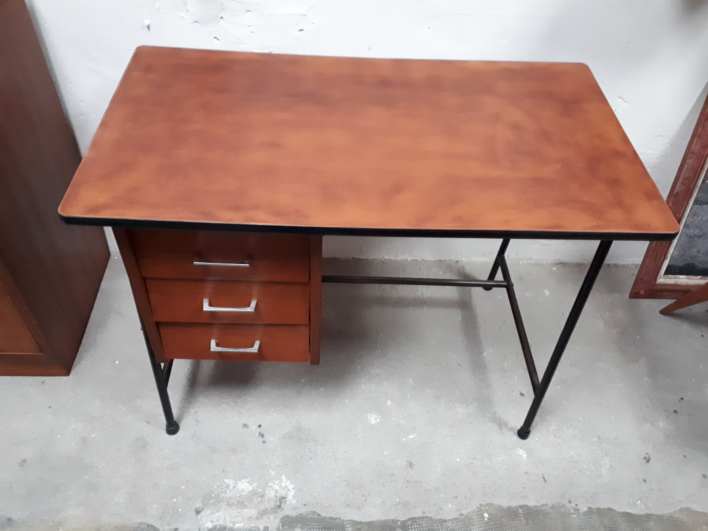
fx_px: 552
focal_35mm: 27
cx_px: 354
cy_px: 266
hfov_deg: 65.3
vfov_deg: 51.4
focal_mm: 3.6
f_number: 1.9
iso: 1250
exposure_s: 1/17
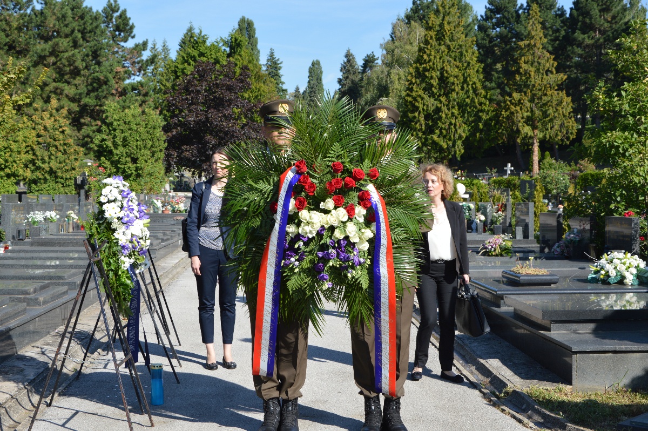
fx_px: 917
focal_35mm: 51
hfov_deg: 38.9
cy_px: 216
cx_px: 324
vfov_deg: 26.4
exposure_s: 1/200
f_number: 7.1
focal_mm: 34
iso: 100
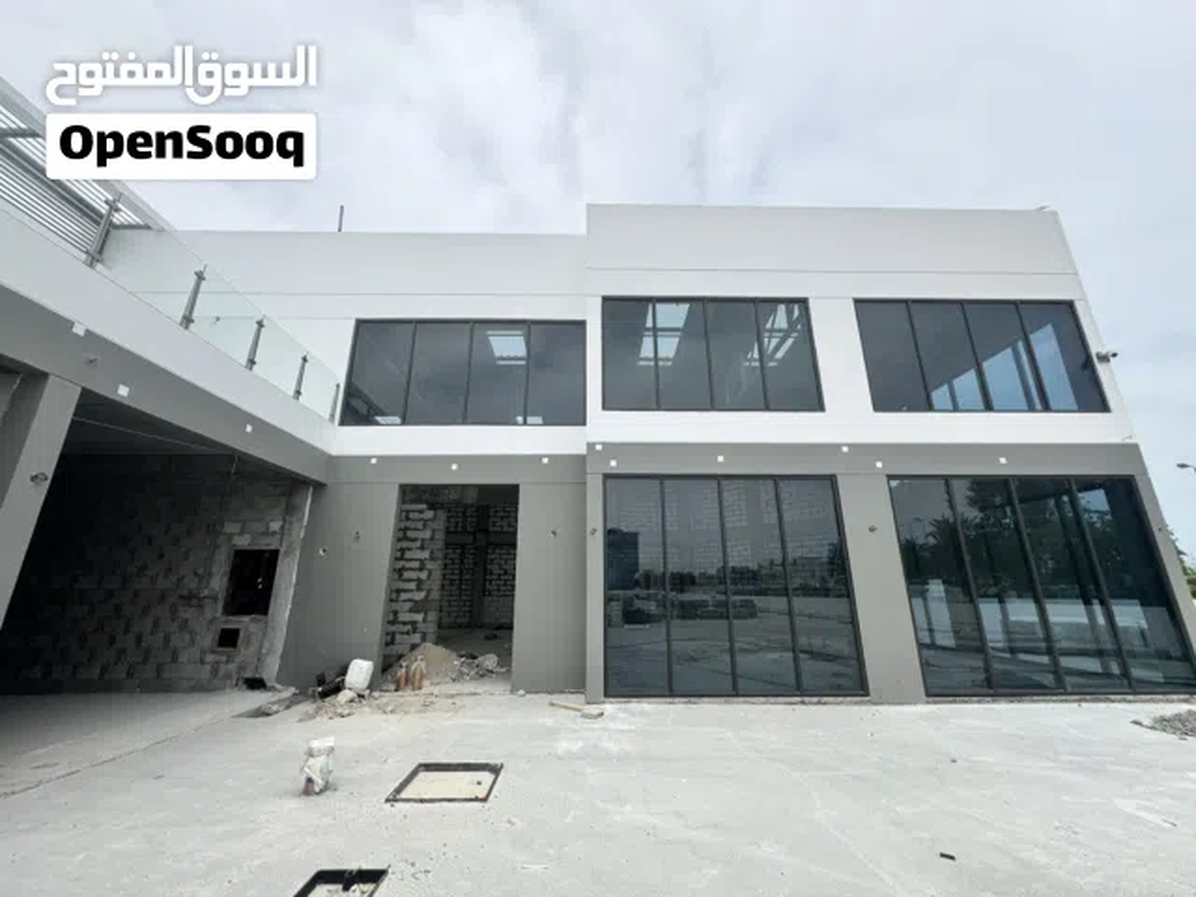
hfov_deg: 102.1
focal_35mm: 14
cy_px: 448
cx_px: 598
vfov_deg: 85.7
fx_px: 484
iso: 50
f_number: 2.2
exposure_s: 1/2146
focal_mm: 2.22
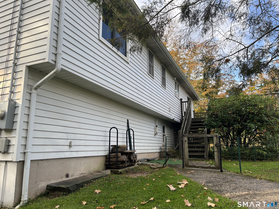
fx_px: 210
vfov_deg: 53.1
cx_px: 140
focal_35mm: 26
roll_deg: +0.5
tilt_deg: +11.6
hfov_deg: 67.3
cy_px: 104
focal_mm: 5.1
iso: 50
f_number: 1.6
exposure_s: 1/727
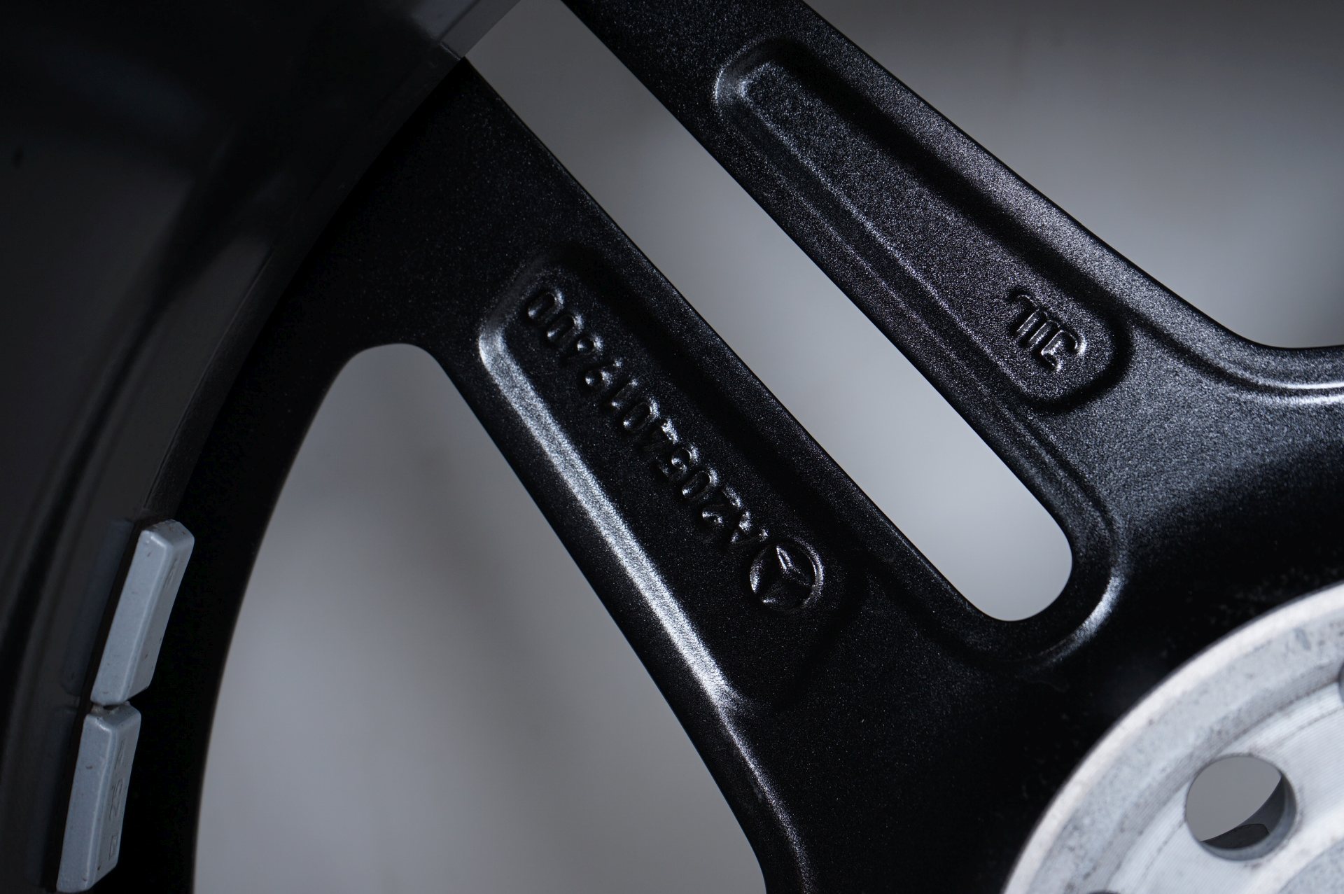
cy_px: 447
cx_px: 672
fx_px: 2014
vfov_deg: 25.0
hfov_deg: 36.9
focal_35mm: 54
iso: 250
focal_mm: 54
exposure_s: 1/125
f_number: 7.1
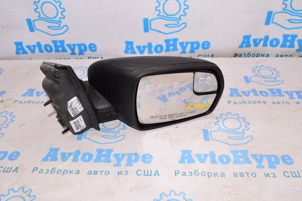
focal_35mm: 32
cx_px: 151
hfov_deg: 59.5
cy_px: 100
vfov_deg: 41.6
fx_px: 264
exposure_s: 1/200
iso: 1600
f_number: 8
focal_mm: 21
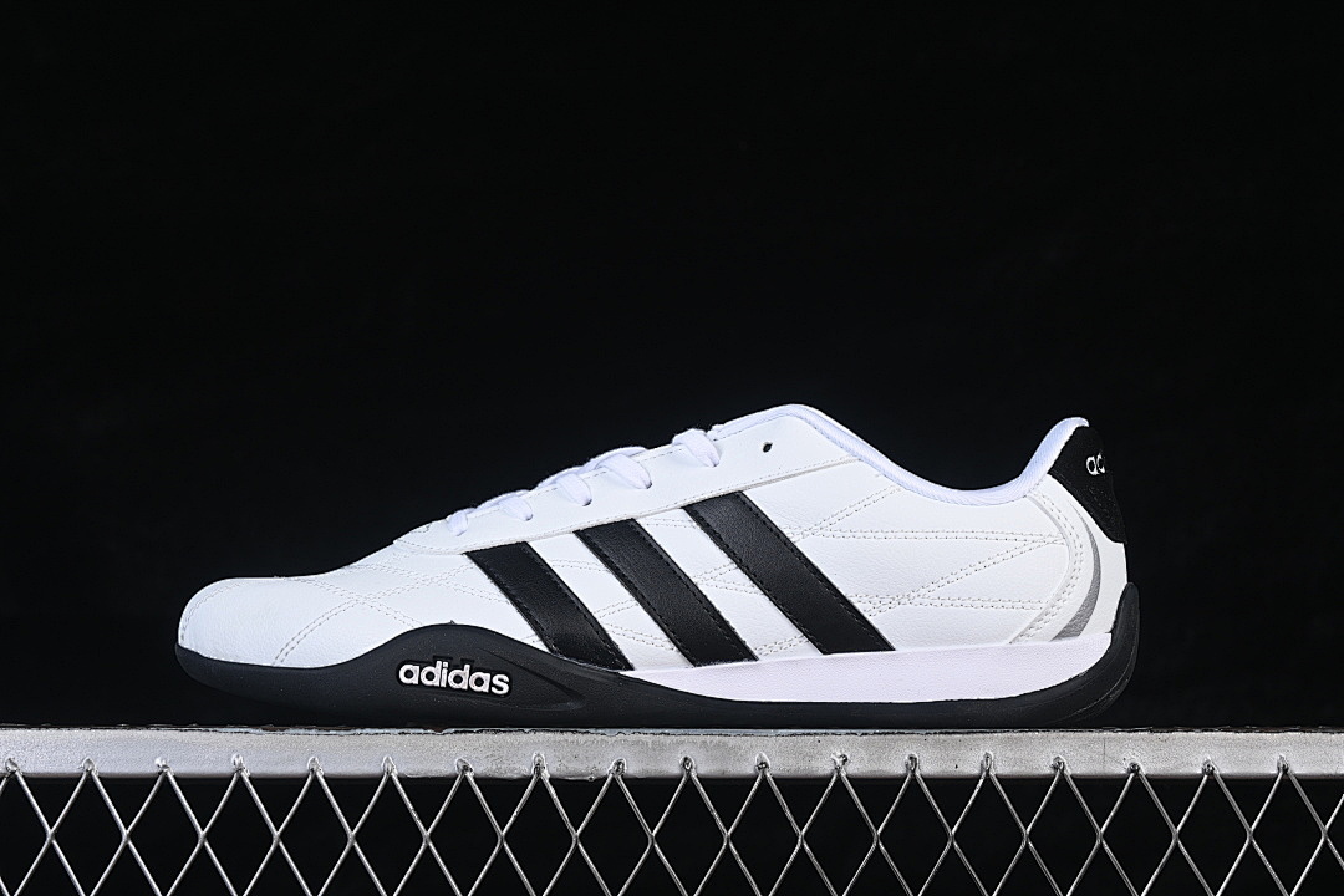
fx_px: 2800
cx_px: 672
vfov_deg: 18.2
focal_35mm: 75
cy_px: 448
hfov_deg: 27.0
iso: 160
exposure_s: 1/80
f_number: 8
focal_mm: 50
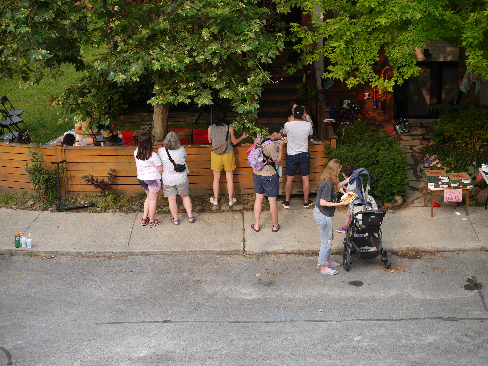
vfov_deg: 21.0
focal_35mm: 70
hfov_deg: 27.8
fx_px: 987
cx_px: 244
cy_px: 183
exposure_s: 1/250
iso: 100
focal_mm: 35
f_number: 3.5
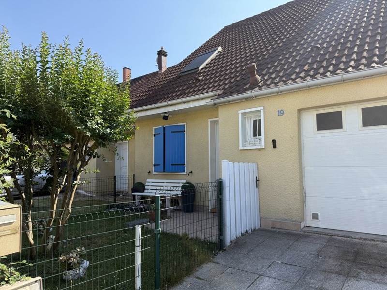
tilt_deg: +4.0
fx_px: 268
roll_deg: -0.3
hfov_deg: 71.6
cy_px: 145
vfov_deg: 56.8
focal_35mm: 24
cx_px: 194
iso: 100
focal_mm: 6.76
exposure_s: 1/2110
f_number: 1.78
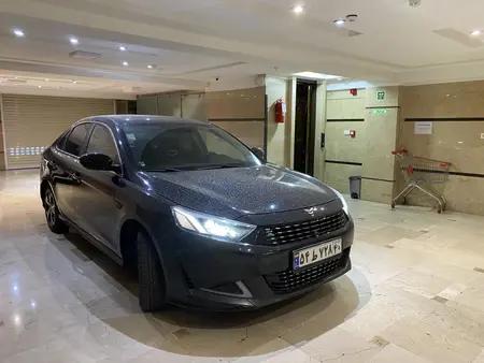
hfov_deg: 67.3
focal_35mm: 26
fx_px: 364
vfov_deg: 53.1
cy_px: 182
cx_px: 242
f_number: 1.8
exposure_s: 1/49
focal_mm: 4.25
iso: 200
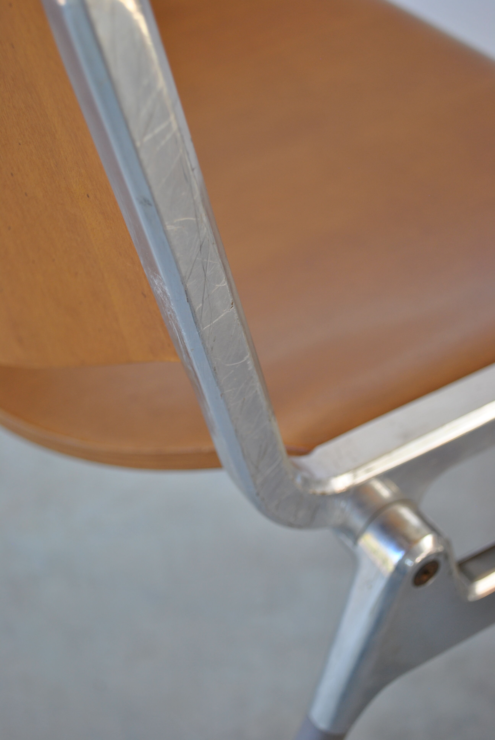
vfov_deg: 38.8
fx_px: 1049
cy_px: 370
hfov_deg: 26.6
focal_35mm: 51
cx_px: 248
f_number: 5
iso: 200
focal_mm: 34
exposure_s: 1/50
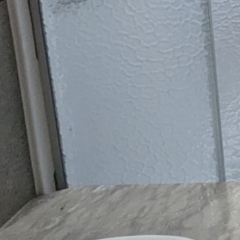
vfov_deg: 21.4
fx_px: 526
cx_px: 484
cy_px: -124
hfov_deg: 17.7
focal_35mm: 67
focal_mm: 2.35
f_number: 2.2
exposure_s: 1/254
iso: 43
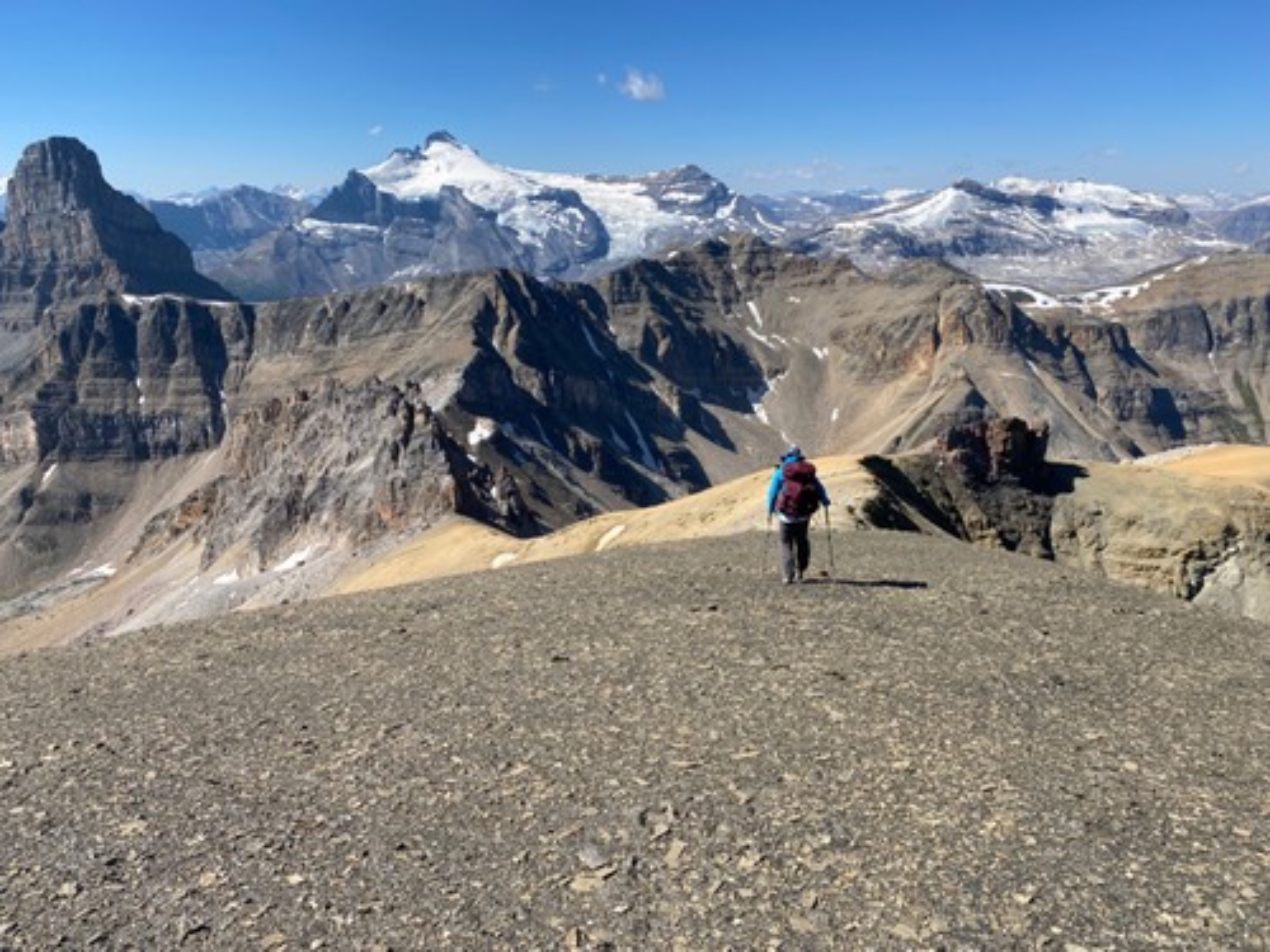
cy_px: 476
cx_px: 635
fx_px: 954
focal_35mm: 26
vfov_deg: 53.1
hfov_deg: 67.3
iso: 32
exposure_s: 1/3125
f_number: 1.8
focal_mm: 4.25
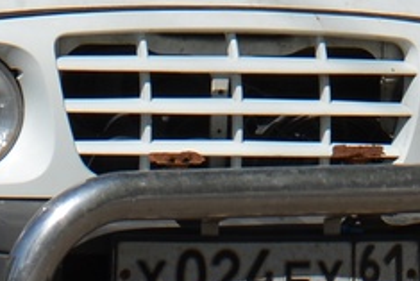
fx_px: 10039
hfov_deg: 2.4
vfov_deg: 1.6
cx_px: -123
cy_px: -125
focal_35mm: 860
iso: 100
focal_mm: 90
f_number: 9
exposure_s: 1/320
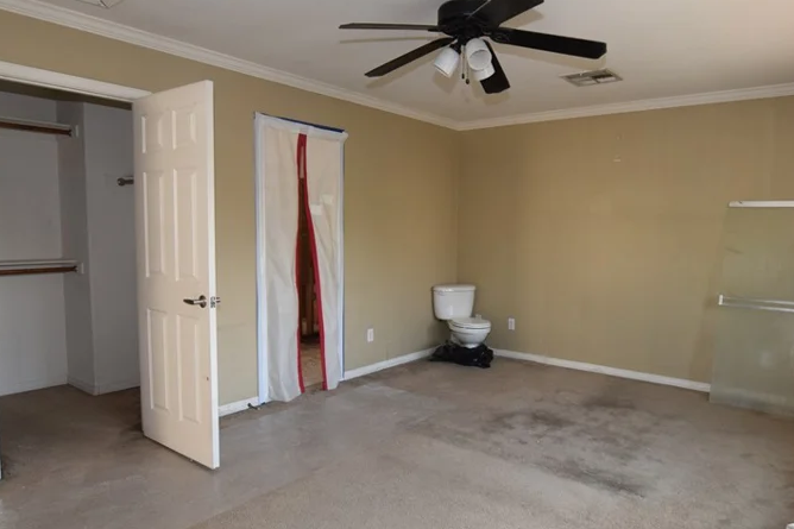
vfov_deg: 55.1
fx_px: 507
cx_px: 445
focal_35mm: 23
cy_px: 279
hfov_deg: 75.8
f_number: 5
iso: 800
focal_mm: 10
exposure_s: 1/100
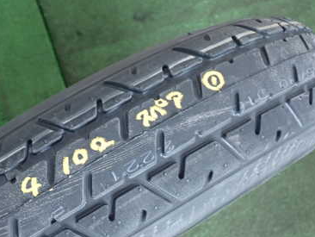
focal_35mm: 59
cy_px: 192
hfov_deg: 32.2
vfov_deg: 24.4
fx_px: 537
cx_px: 89
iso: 250
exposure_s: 1/40
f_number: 2.5
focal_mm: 6.37
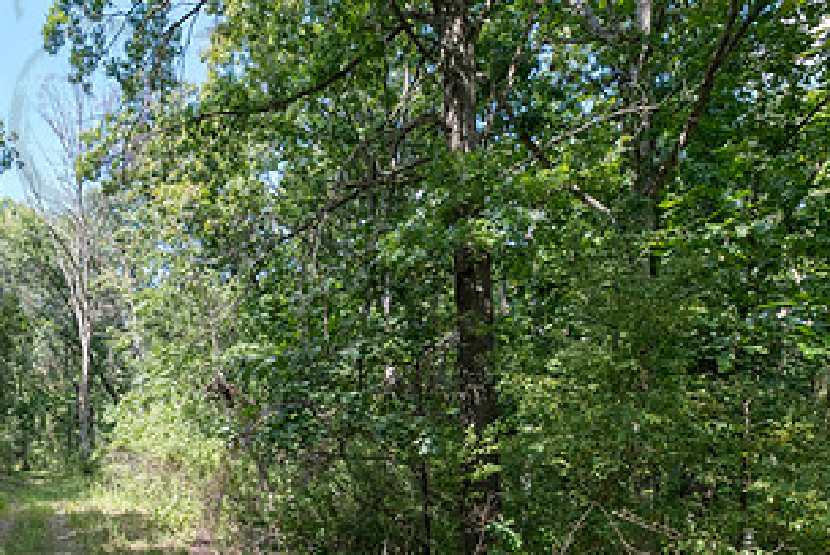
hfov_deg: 59.6
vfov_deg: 45.1
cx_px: 119
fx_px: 623
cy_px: 460
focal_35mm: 27
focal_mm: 14
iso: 320
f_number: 5
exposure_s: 1/250
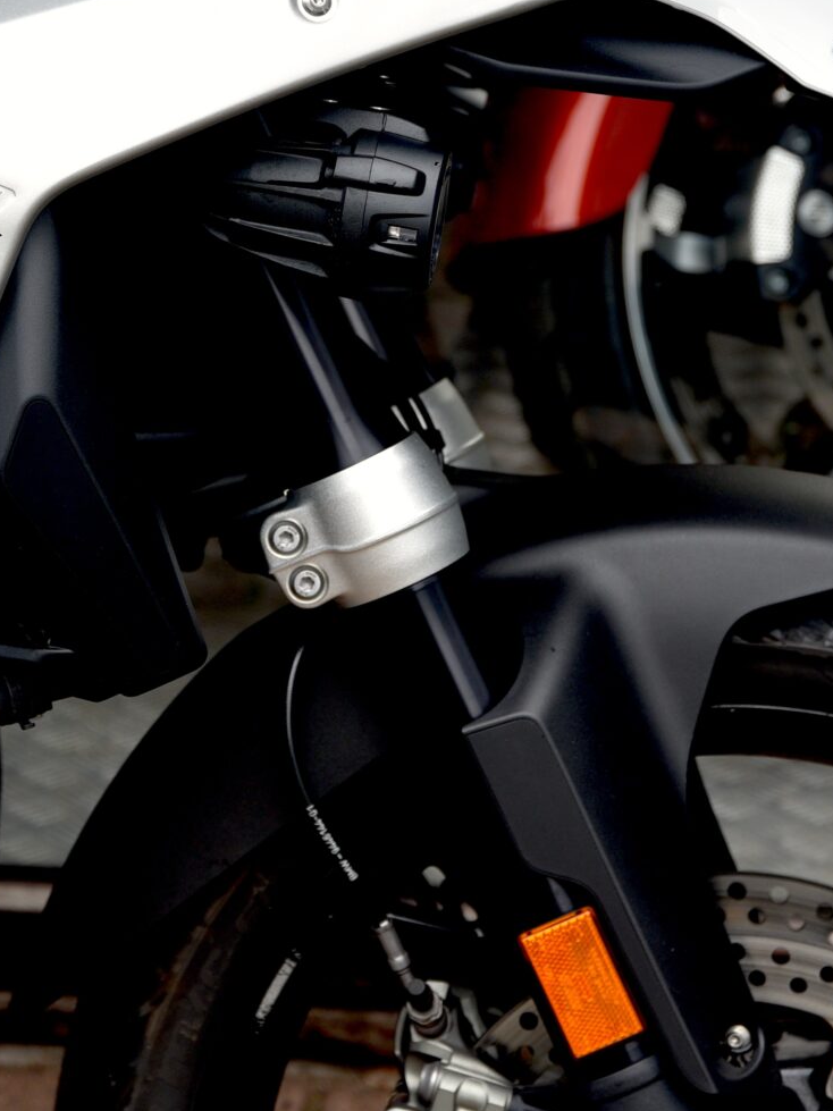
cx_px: 104
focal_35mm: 156
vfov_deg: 12.6
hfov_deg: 9.5
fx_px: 5006
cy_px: 242
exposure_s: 1/80
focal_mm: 62
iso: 200
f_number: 4.5
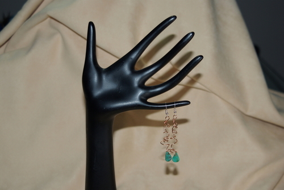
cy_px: 95
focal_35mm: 72
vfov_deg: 19.0
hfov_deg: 28.1
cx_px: 142
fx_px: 568
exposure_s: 1/60
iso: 100
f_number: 4.5
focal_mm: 48
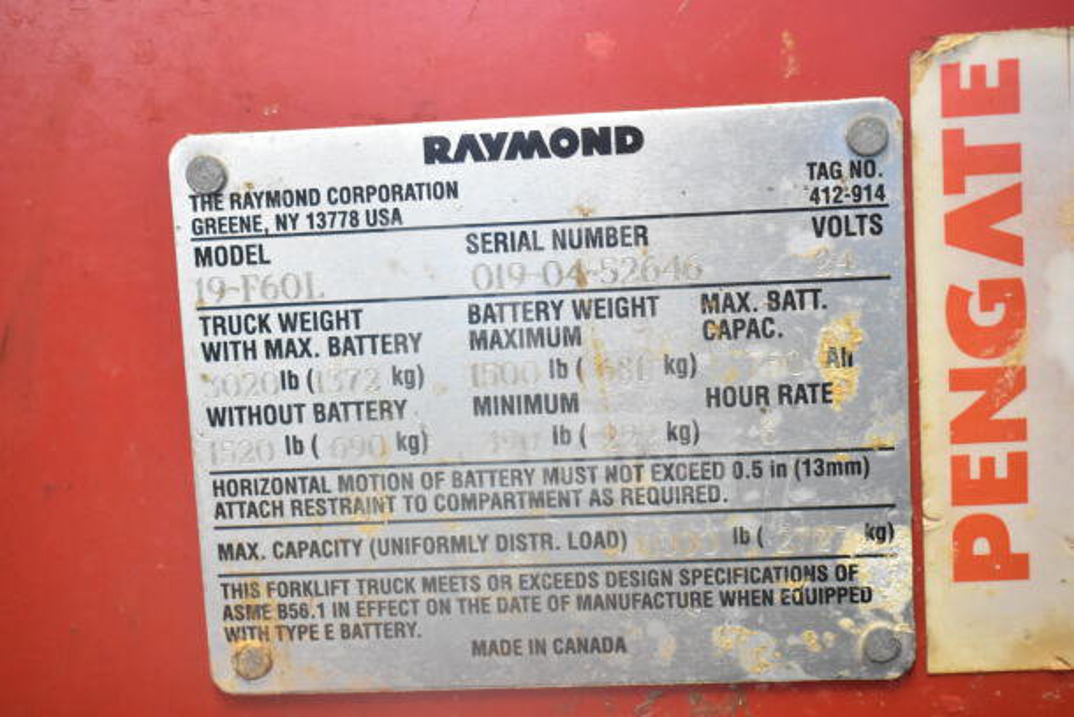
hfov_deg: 38.9
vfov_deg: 26.5
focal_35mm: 51
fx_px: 1522
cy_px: 358
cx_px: 537
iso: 3600
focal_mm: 34
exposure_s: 1/50
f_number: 4.5
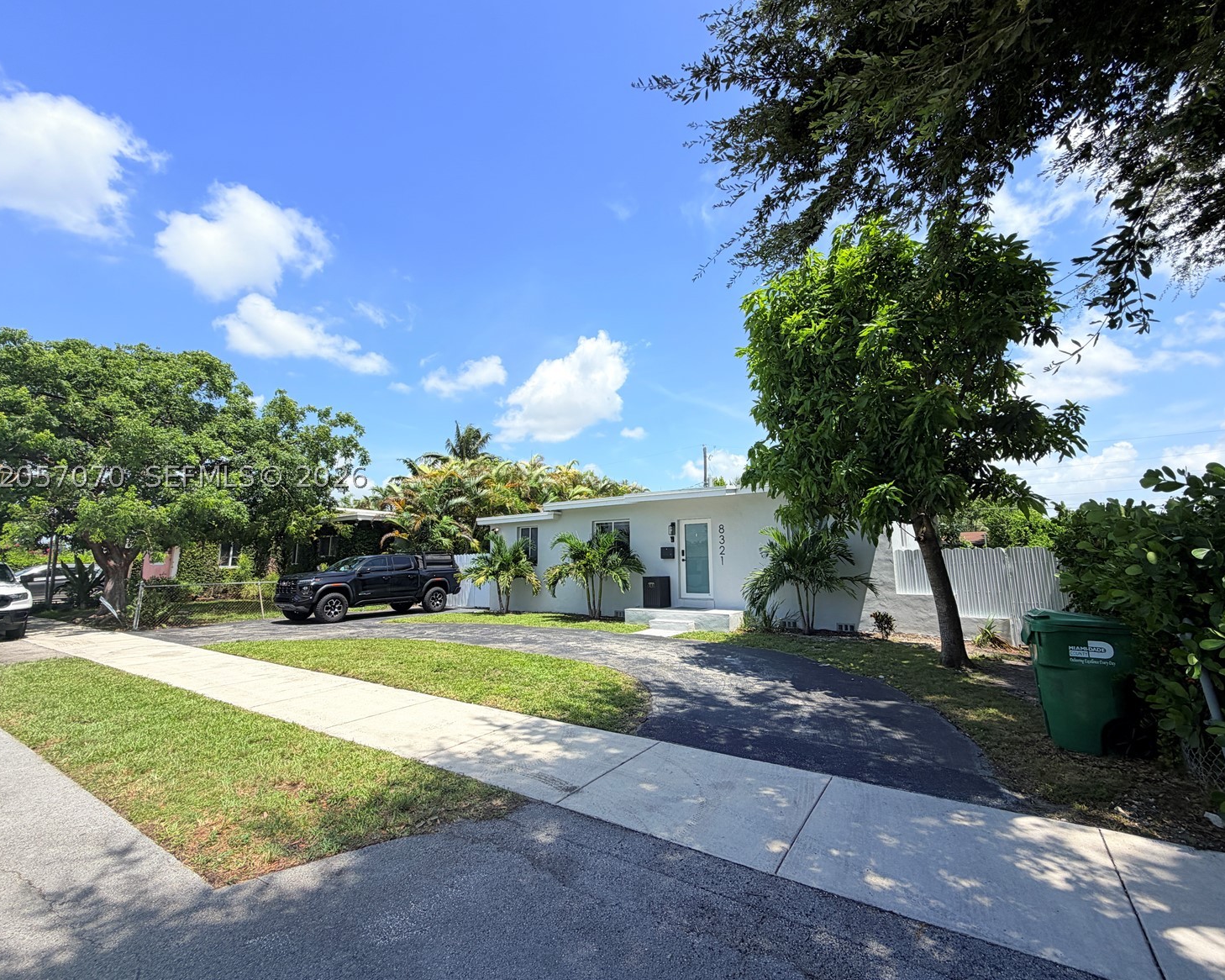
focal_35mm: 15
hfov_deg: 96.8
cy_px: 477
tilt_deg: +10.1
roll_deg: +0.6
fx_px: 544
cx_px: 624
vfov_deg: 84.0
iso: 20
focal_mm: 2.22
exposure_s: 1/770
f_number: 2.2
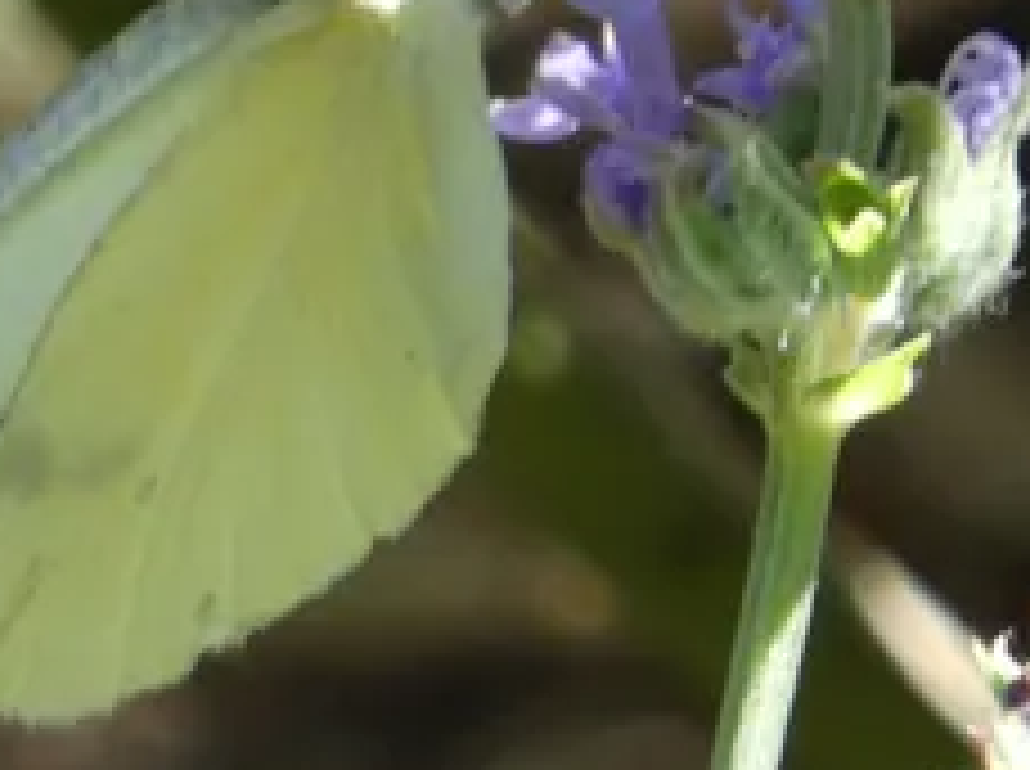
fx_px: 45662
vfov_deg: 1.0
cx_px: 526
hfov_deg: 1.3
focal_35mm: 1537
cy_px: 41
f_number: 5.6
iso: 160
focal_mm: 98.3
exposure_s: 1/100
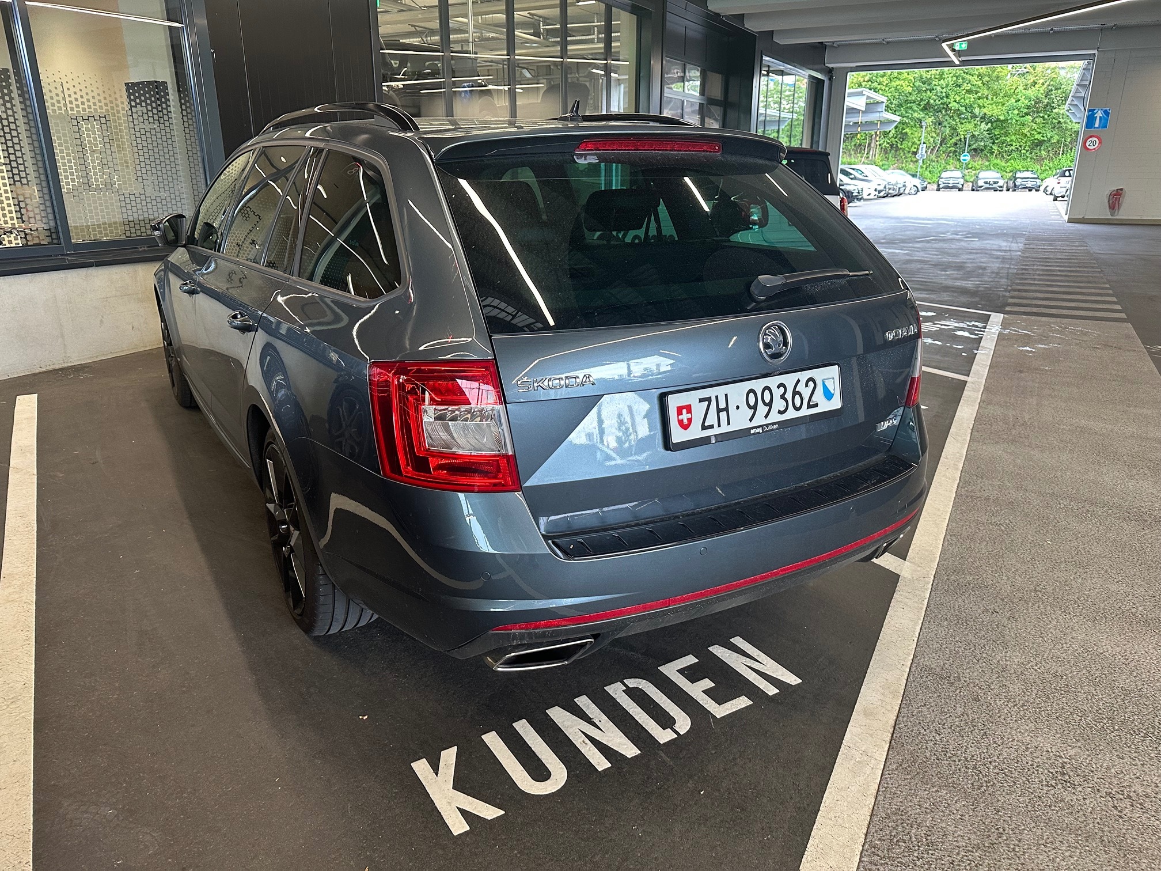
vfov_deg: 56.8
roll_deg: +0.4
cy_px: 436
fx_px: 805
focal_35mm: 24
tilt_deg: -19.2
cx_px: 580
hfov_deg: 71.6
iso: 250
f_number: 1.78
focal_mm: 6.86
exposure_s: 1/50
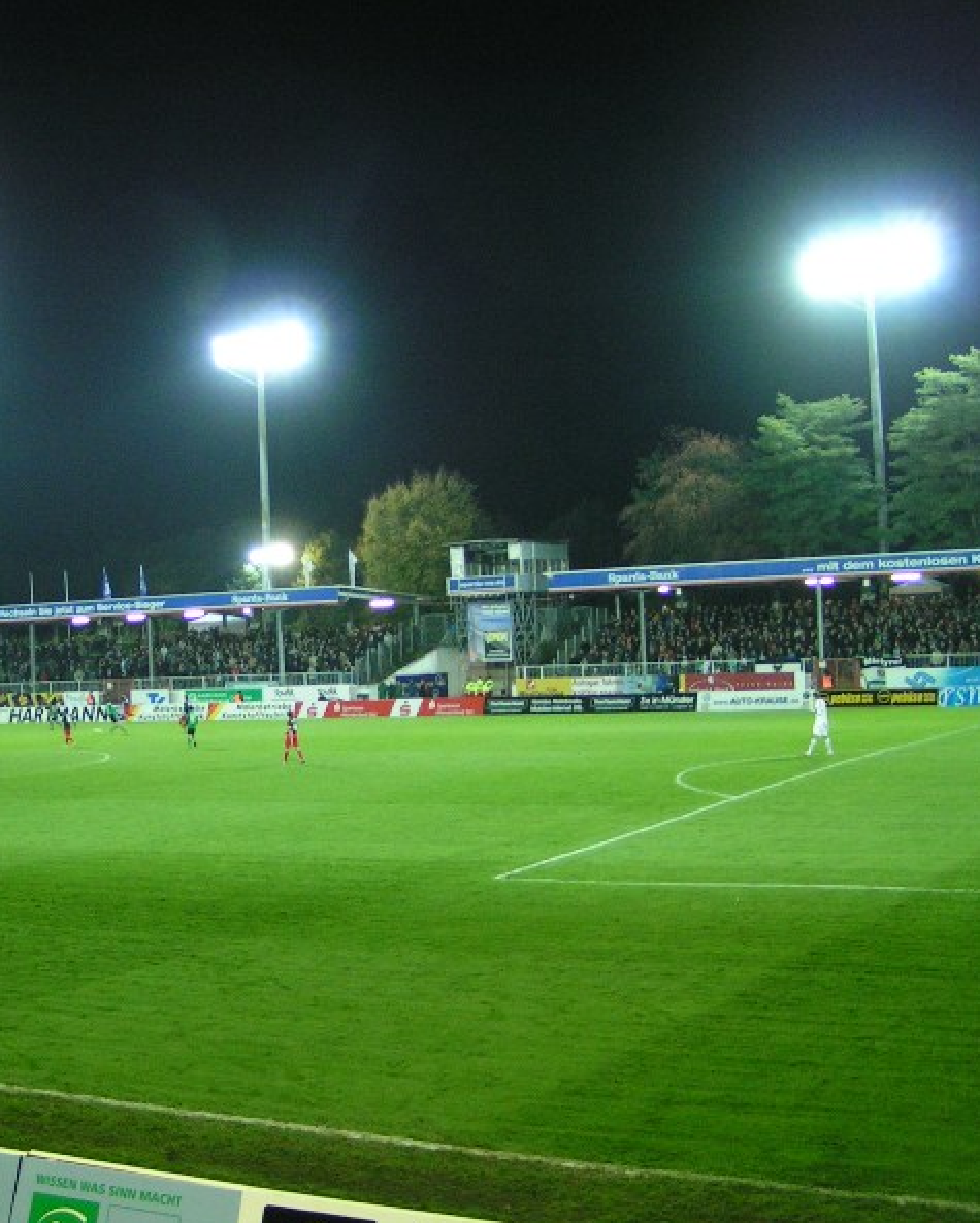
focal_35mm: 50
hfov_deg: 29.8
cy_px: 617
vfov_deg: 37.3
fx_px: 1811
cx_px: 248
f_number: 2.8
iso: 200
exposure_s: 1/30
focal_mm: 5.8
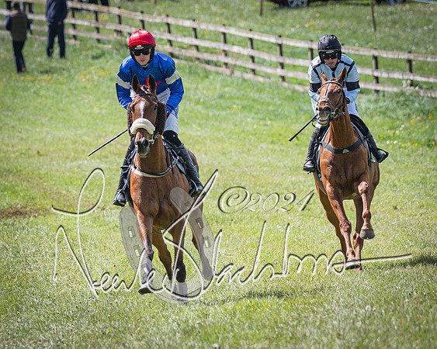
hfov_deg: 4.0
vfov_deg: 3.2
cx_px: 121
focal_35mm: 478
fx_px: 6179
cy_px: 146
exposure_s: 1/2000
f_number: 4
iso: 200
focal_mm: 200
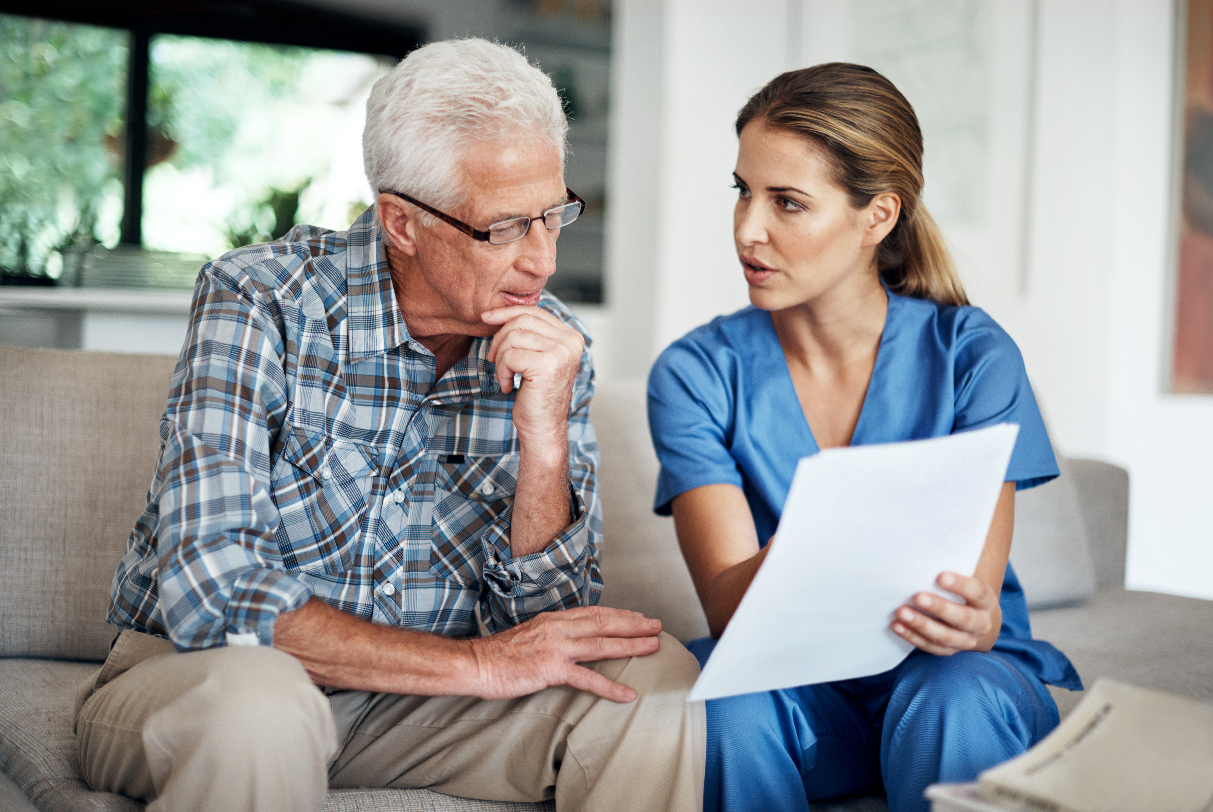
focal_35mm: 50
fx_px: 1687
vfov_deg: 27.1
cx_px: 606
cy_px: 406
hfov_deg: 39.6
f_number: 1.8
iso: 320
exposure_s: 1/320
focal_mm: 50
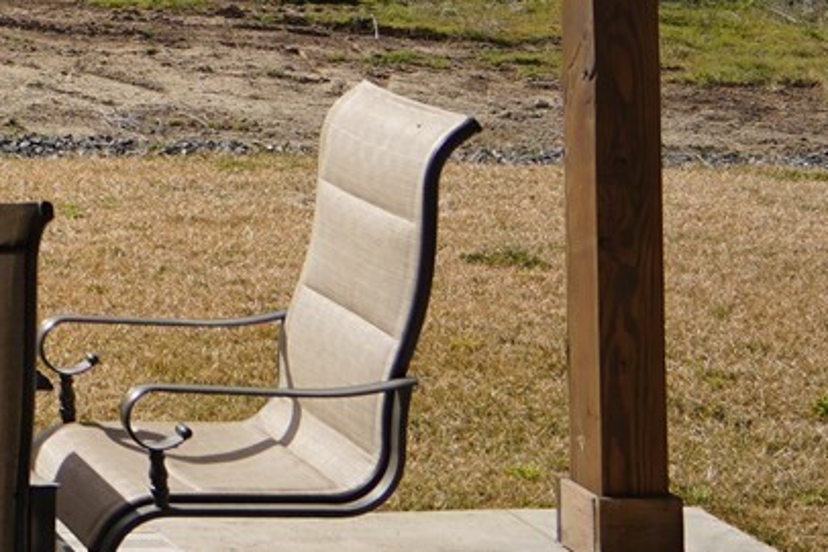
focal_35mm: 117
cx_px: -741
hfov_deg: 14.8
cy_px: -390
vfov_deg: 11.1
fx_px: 2692
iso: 100
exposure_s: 1/400
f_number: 6.3
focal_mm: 28
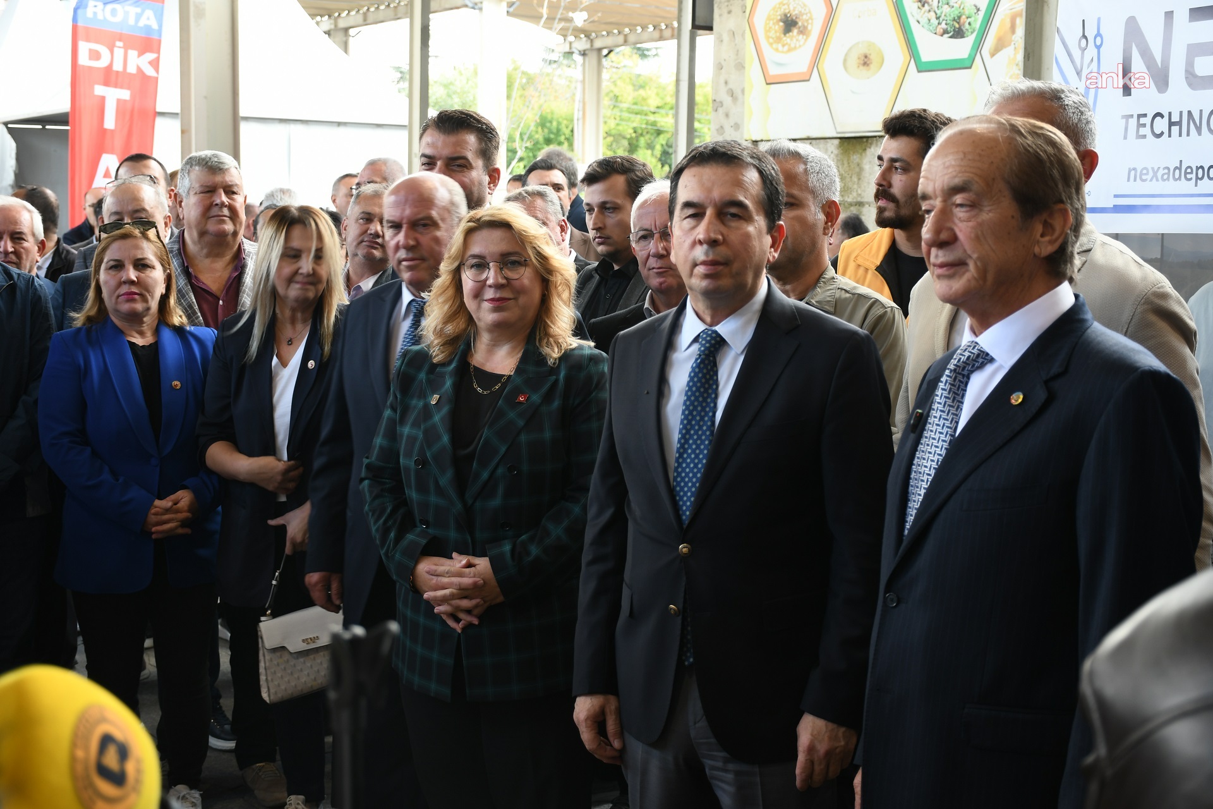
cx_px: 606
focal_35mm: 51
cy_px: 404
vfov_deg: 26.5
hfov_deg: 38.9
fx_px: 1718
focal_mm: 34
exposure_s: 1/50
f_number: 4.5
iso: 220
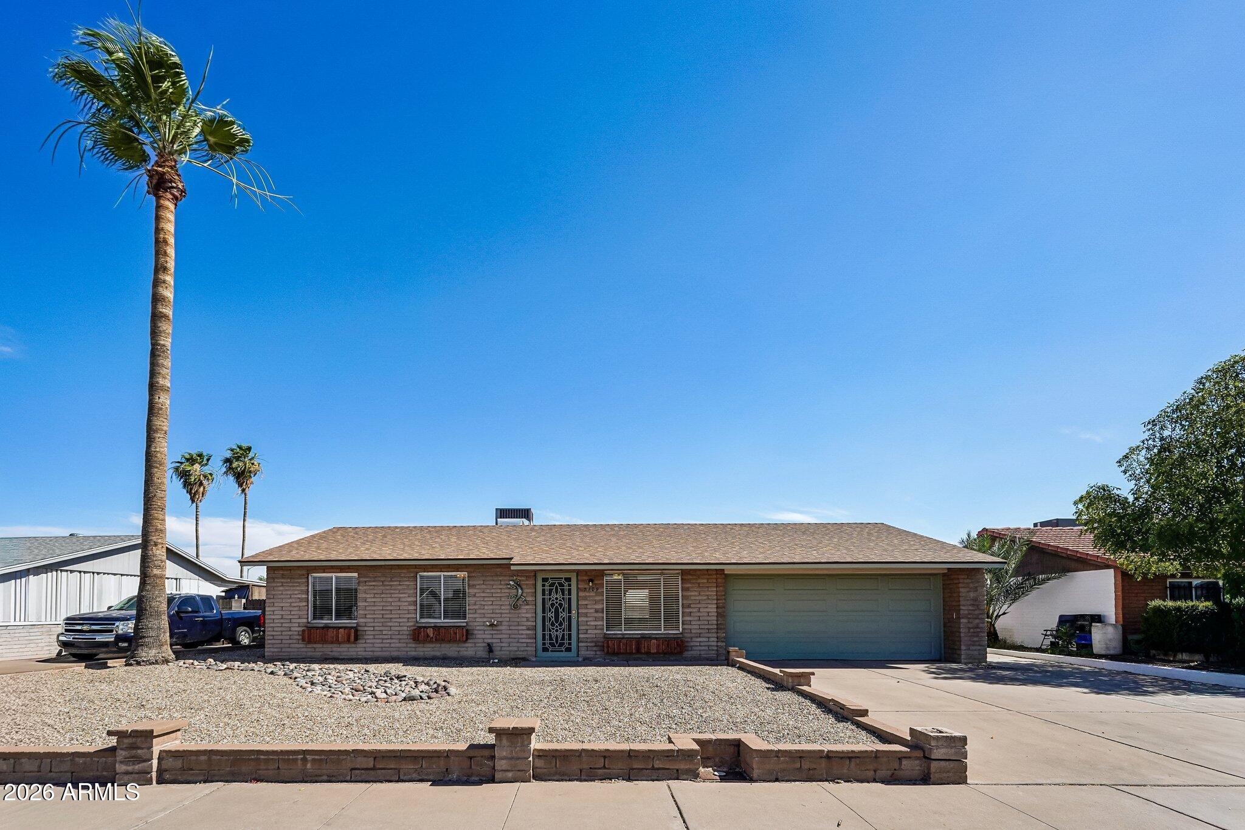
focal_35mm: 16
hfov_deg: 96.7
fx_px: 553
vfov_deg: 73.7
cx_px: 622
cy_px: 415
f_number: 8
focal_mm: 16
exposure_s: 1/1250
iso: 400
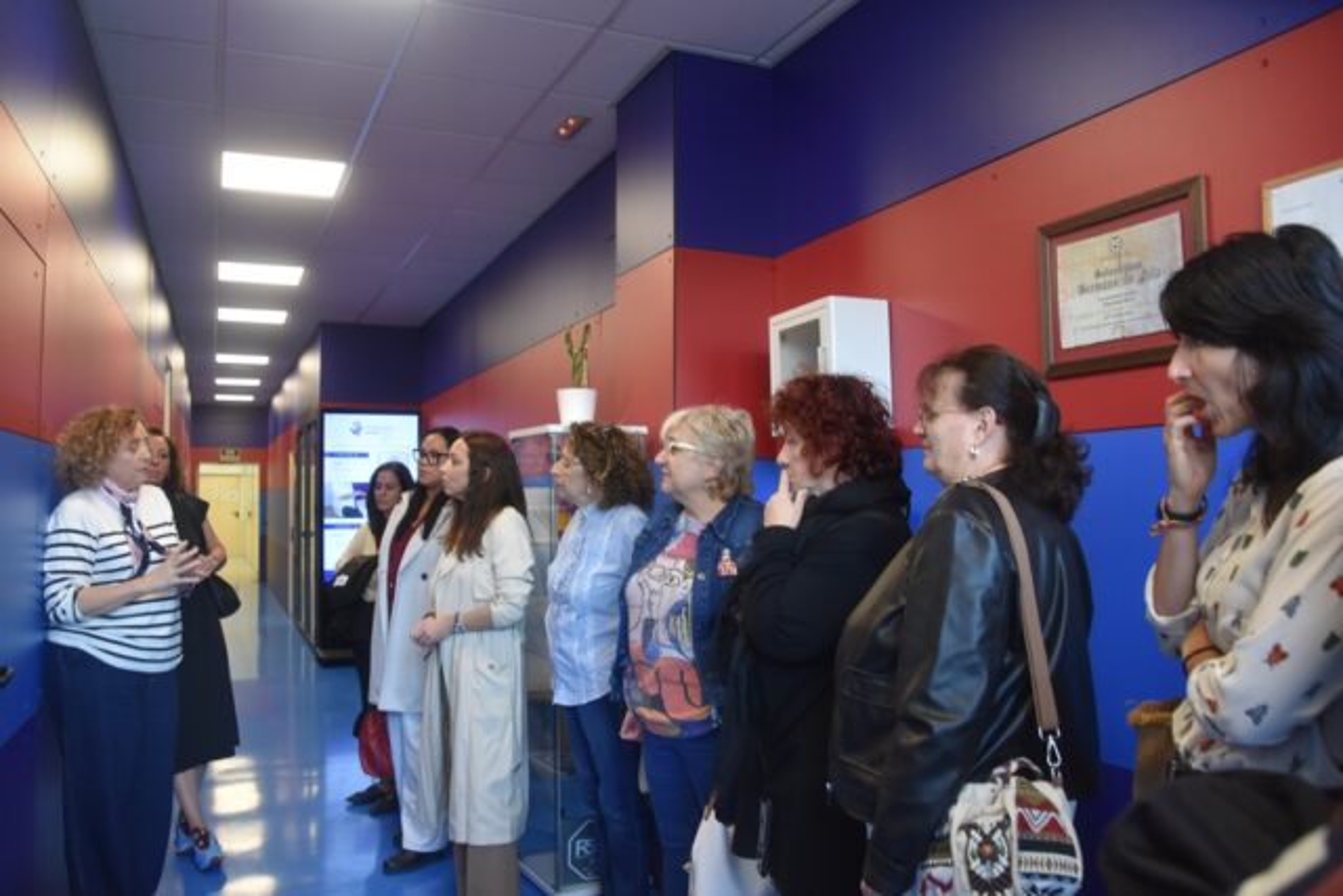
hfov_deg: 67.4
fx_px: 1007
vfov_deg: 48.0
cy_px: 448
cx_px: 672
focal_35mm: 27
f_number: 5
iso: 800
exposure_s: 1/60
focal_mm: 18
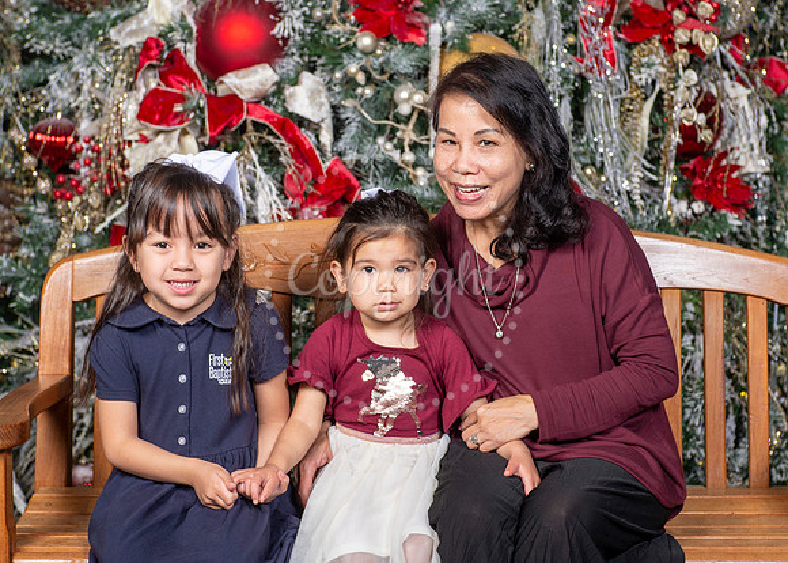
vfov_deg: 18.3
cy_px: 258
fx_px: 1741
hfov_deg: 25.5
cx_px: 437
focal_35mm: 78
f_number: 7.1
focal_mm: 62
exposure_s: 1/125
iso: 160
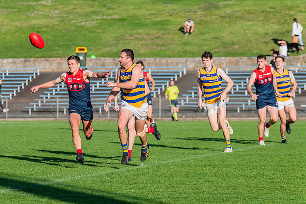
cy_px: 110
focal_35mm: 325
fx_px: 2761
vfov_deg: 4.2
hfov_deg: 6.3
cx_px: 137
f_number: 9
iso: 800
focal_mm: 290
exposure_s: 1/1600
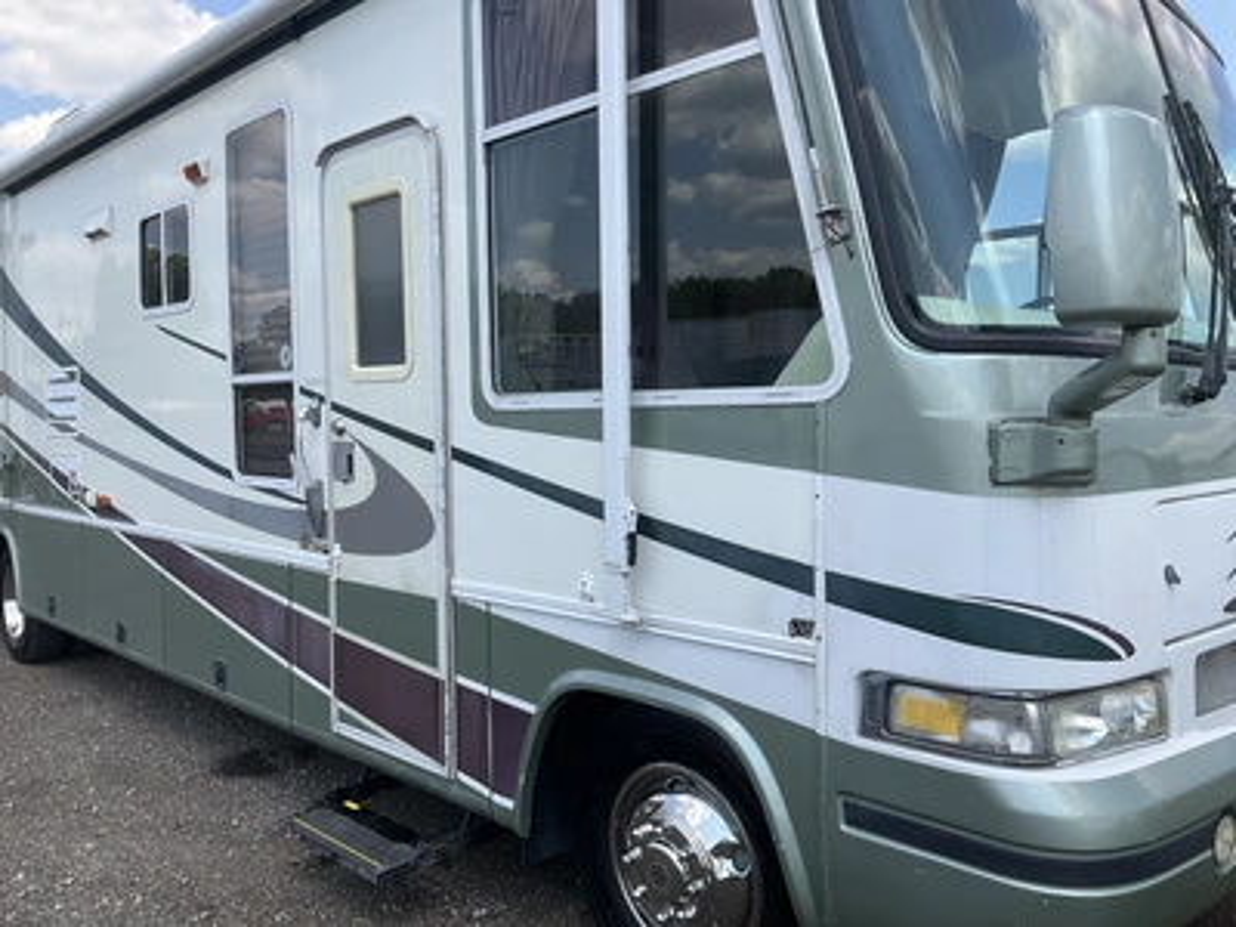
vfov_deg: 48.2
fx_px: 1035
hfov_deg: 61.7
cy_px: 464
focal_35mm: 29
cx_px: 618
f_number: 1.8
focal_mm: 3
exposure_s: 1/1221
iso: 25
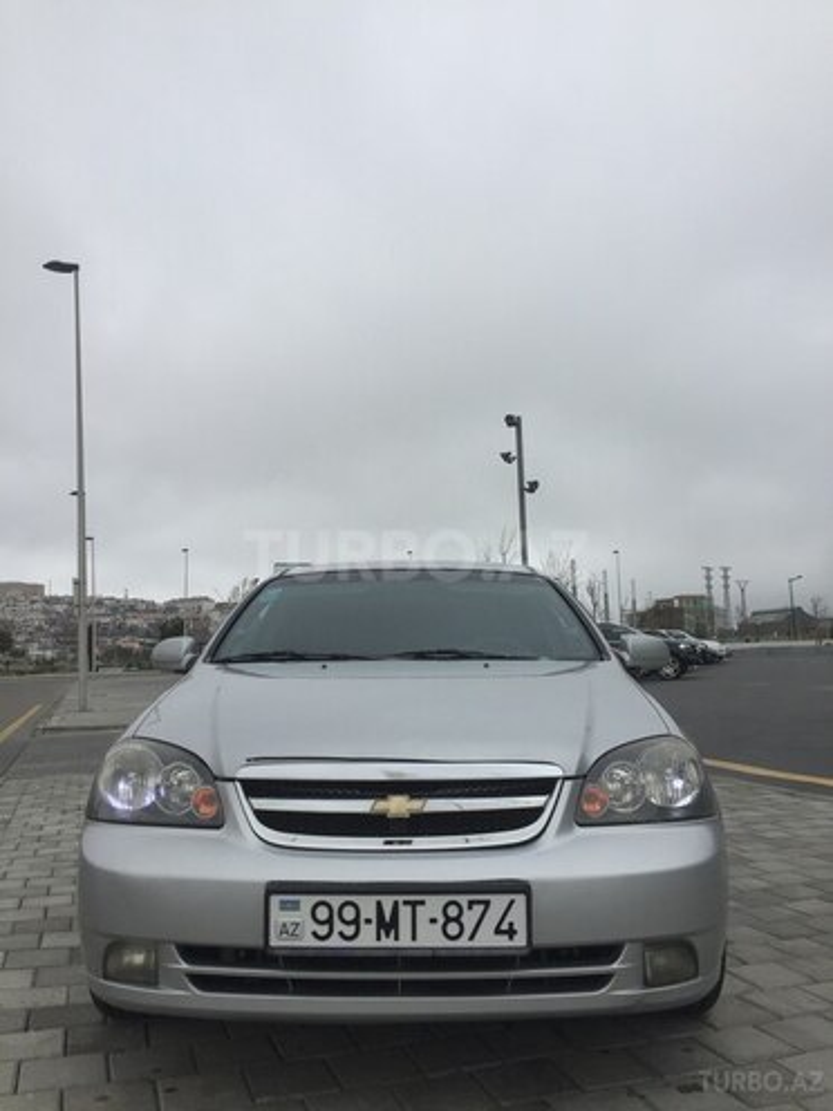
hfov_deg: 48.2
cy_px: 556
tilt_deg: +6.2
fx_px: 930
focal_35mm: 29
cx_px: 416
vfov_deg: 61.7
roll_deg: +1.9
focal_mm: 4.15
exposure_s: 1/989
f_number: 2.2
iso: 32
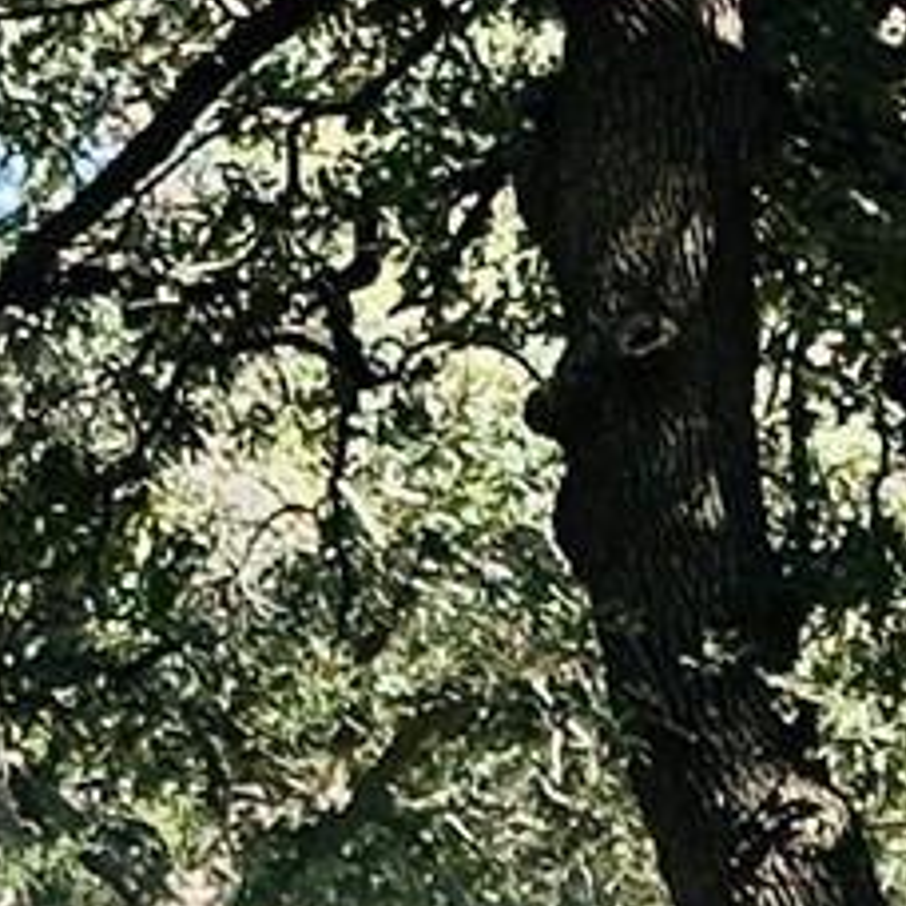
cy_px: 1272
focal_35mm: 381
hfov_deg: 4.2
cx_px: 4025
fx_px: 11282
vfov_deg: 4.6
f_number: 1.78
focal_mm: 6.86
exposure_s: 1/740
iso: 64
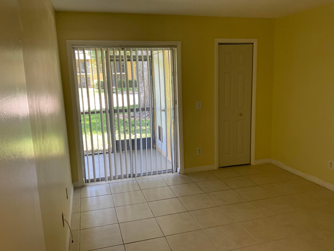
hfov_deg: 61.7
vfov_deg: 48.2
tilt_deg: -8.8
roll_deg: +0.6
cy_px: 126
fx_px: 280
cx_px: 167
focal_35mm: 29
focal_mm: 3
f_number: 1.8
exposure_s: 1/76
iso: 64
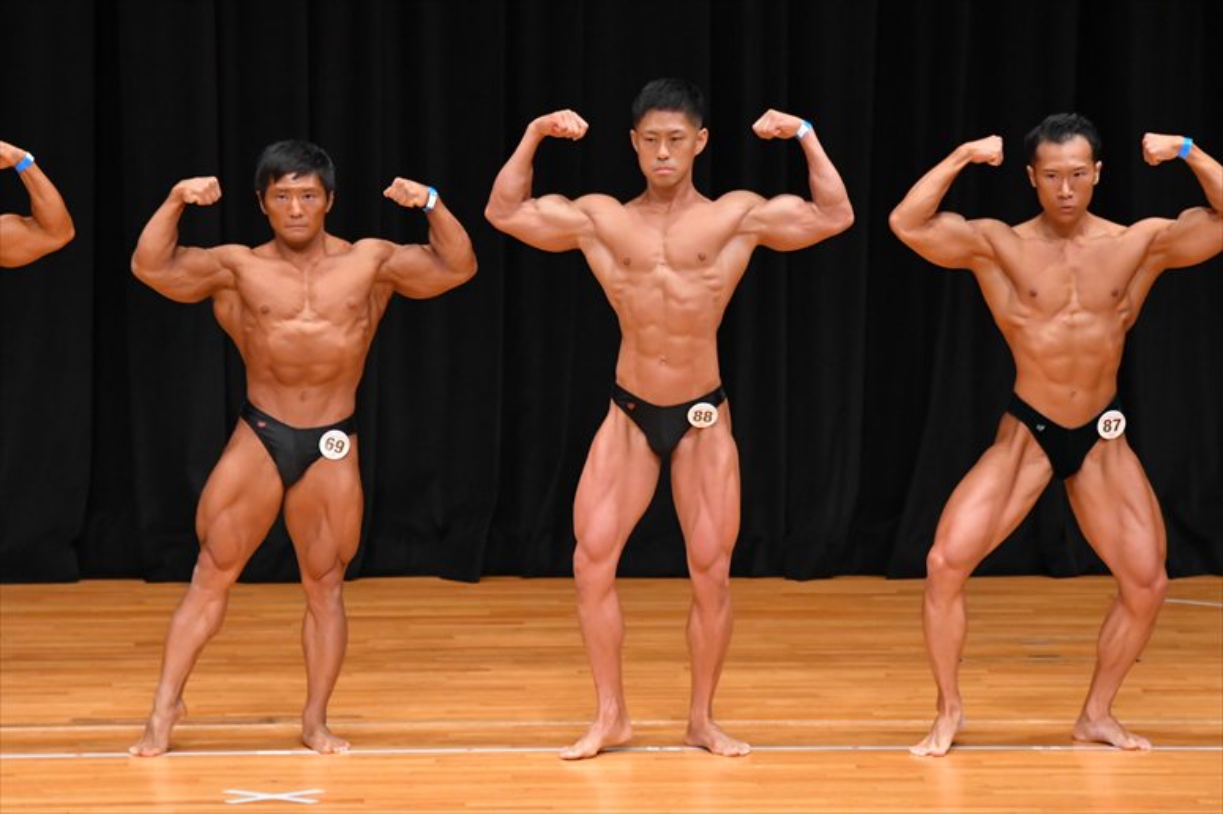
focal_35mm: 270
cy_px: 407
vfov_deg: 5.1
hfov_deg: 7.6
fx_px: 9168
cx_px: 612
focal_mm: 180
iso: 4000
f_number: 5.6
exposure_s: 1/400
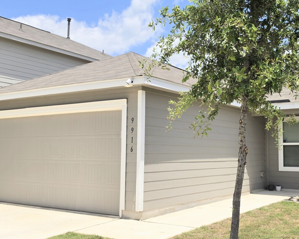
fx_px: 363
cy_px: 127
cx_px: 186
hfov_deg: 44.4
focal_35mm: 41
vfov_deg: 36.5
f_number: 1.4
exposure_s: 1/7939
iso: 40
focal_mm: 6.5
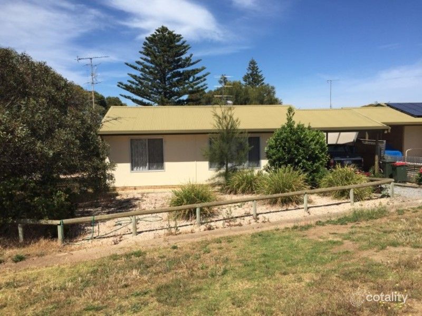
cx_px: 211
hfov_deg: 61.7
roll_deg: -0.4
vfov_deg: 48.2
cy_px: 158
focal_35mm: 29
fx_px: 354
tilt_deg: -5.9
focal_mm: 4.15
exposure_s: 1/2639
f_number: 2.2
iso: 32
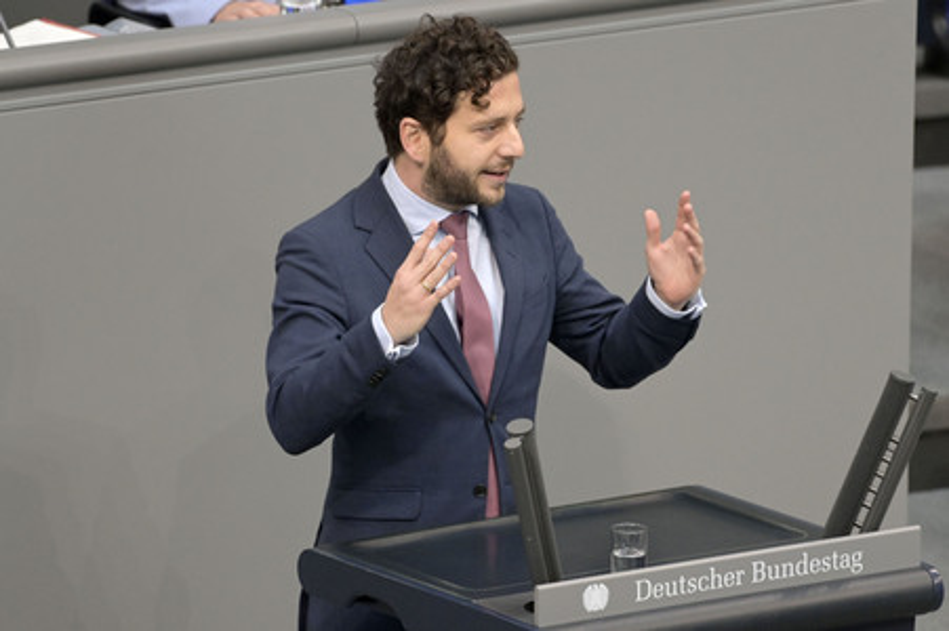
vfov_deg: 3.8
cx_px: 474
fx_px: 9483
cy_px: 316
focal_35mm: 360
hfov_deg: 5.7
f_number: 5.6
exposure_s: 1/320
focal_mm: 360
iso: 8000
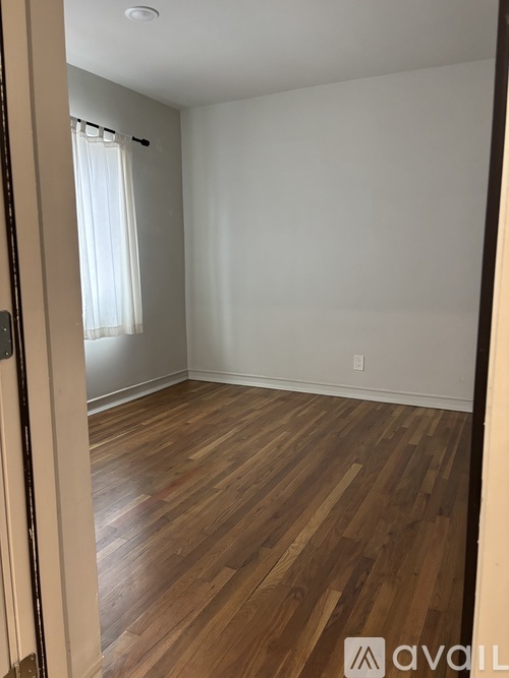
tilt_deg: -10.6
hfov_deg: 53.0
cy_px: 339
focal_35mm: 26
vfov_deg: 67.3
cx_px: 254
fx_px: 510
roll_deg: -0.2
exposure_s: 1/60
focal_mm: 5.96
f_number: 1.6
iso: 400
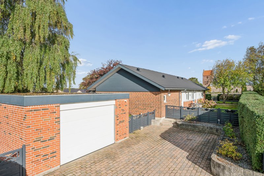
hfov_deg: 84.0
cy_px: 88
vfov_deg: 61.9
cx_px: 132
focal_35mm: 20
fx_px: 147
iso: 160
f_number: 8
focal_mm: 20
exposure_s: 1/400
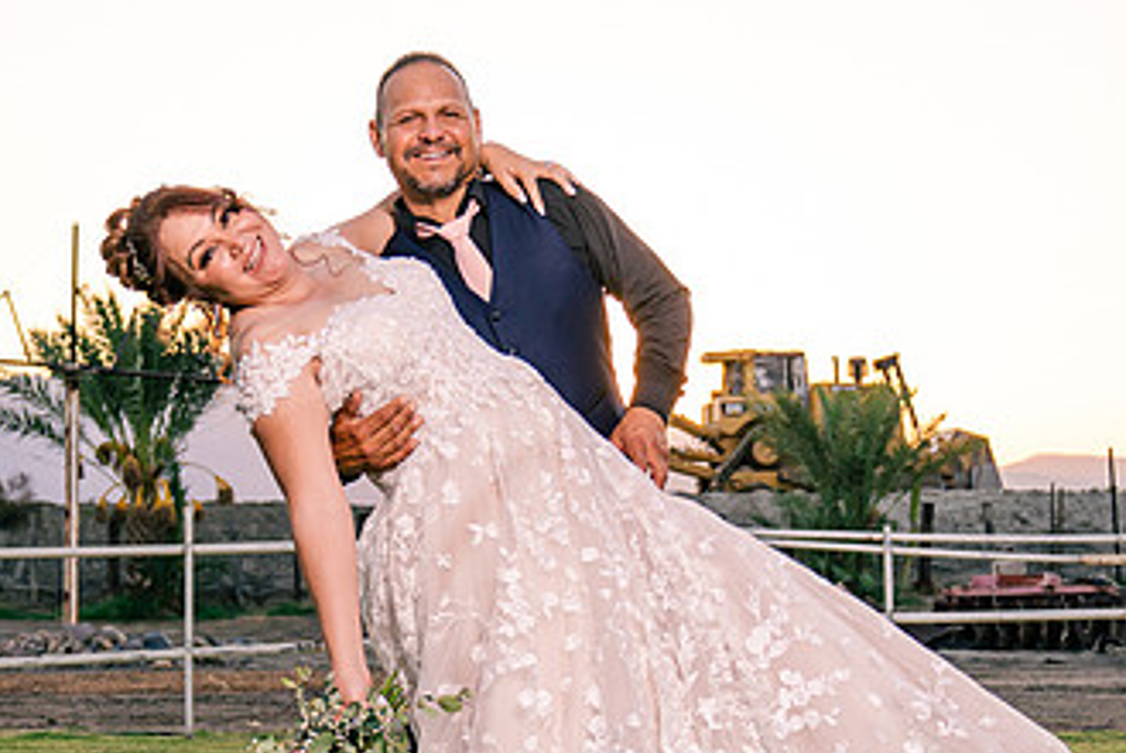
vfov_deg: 18.4
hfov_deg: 27.3
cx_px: 578
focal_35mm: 74
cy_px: 525
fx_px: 2317
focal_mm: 28
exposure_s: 1/800
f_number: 3.2
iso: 200
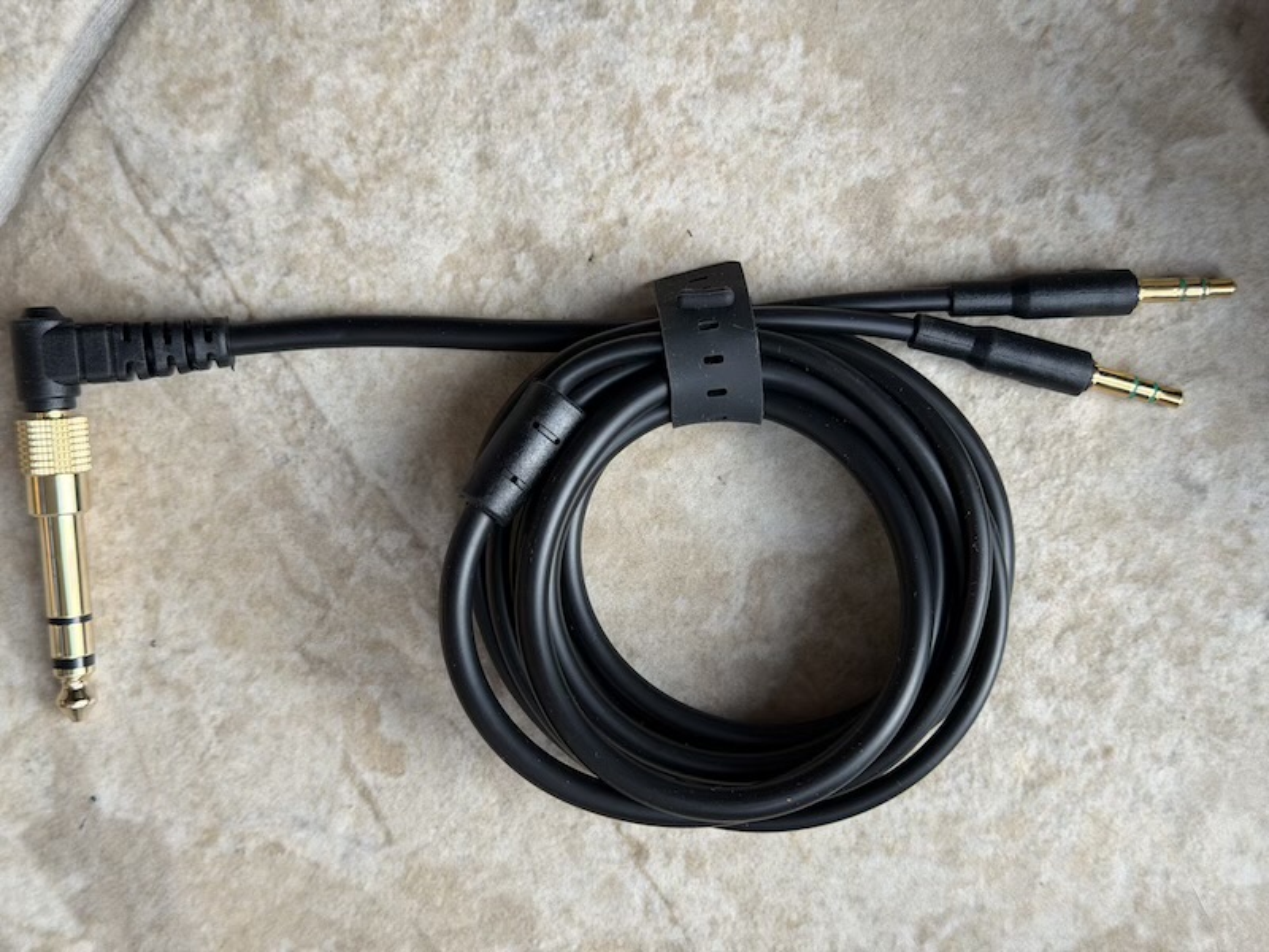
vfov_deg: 30.3
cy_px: 476
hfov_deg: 39.7
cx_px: 634
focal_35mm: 48
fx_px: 1760
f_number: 1.78
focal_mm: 6.76
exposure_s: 1/212
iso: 50
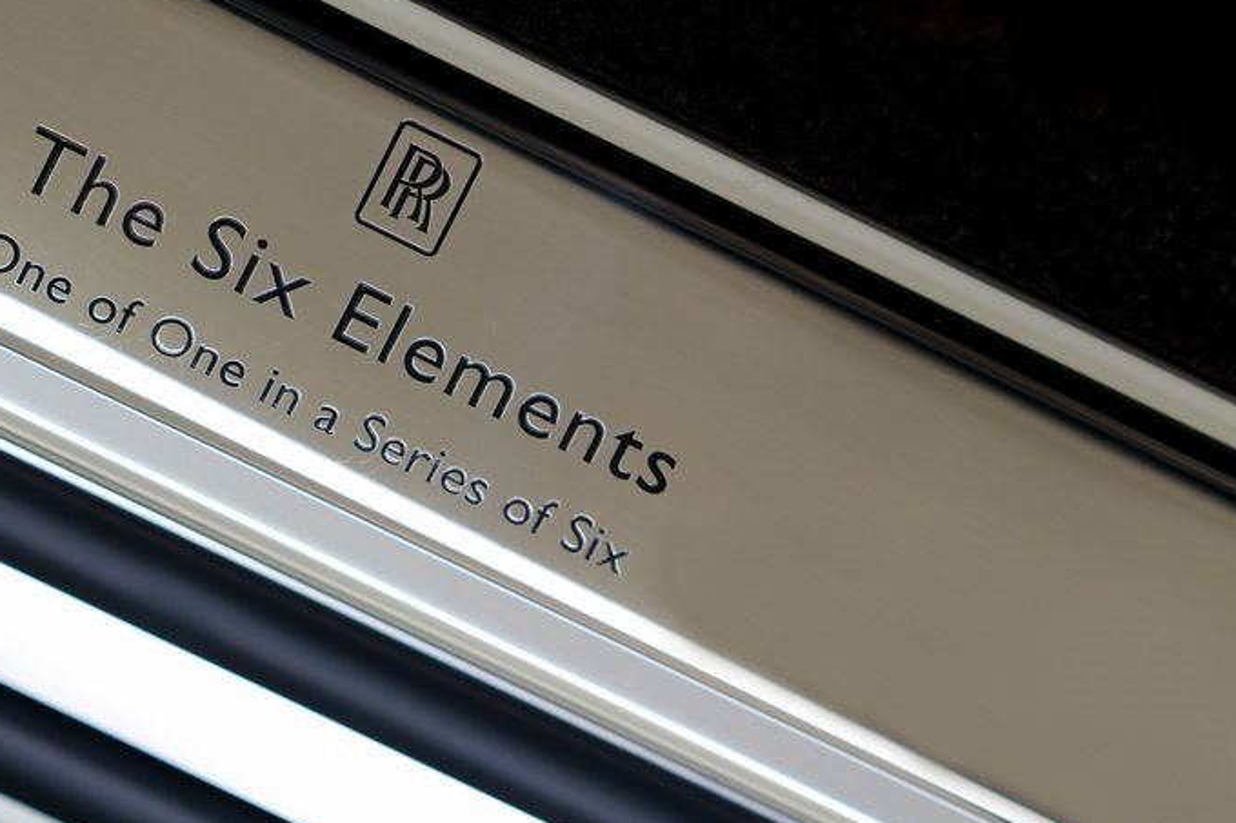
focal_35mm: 200
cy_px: 332
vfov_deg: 6.9
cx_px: 382
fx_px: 6865
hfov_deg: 10.3
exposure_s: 1/125
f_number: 2.8
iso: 250
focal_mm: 85
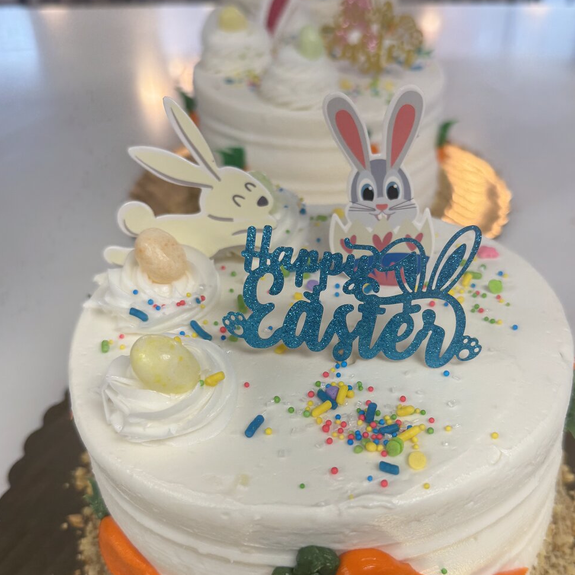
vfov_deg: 47.2
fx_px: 658
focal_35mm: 35
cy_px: 314
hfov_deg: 47.1
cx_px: 324
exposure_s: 1/120
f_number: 1.78
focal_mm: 6.76
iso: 100
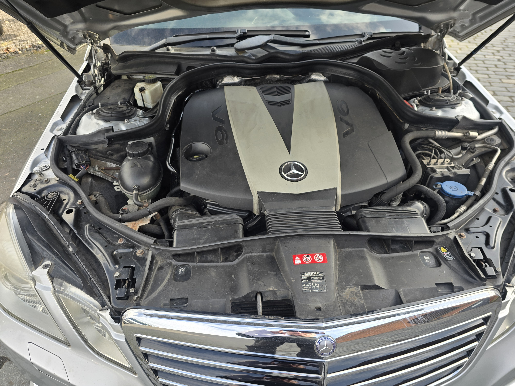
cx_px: 258
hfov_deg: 73.9
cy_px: 193
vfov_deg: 58.9
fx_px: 342
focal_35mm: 23
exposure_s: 1/180
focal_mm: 6.3
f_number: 1.7
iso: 16
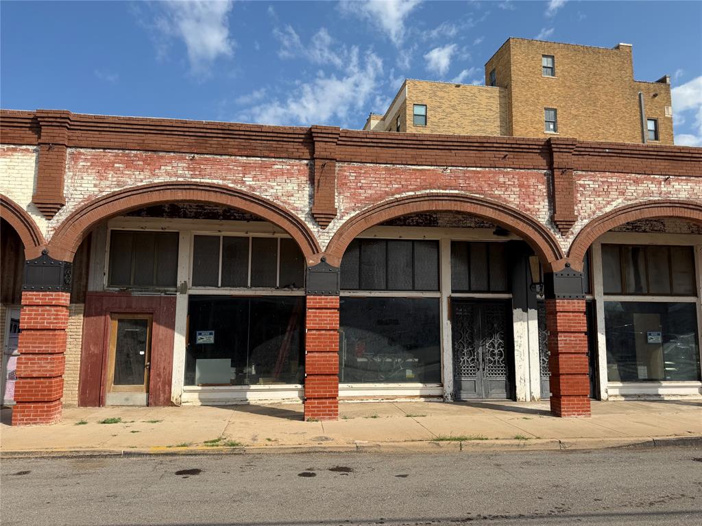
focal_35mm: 24
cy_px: 263
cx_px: 351
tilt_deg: +6.7
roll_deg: -1.0
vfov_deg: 56.8
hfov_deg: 71.6
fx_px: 487
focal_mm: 6.76
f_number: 1.78
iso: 80
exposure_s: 1/4975
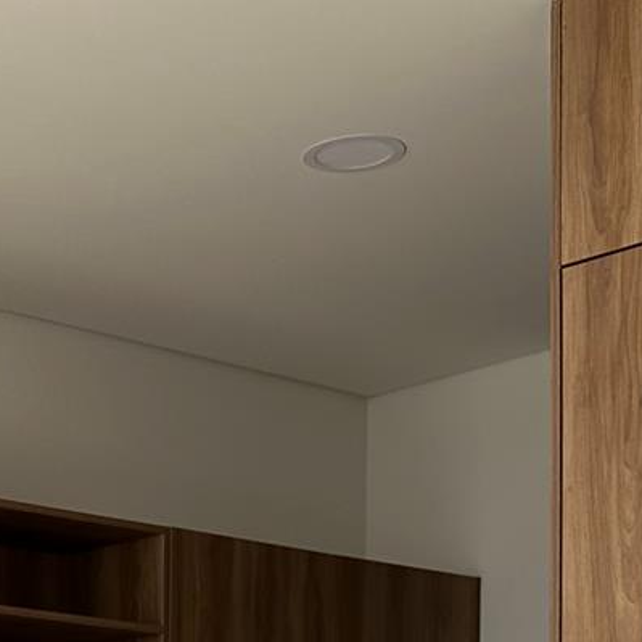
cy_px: 1028
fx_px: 2287
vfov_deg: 14.6
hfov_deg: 15.2
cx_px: -191
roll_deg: +0.5
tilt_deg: -0.8
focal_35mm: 109
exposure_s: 1/1040
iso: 80
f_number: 1.78
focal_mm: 6.86
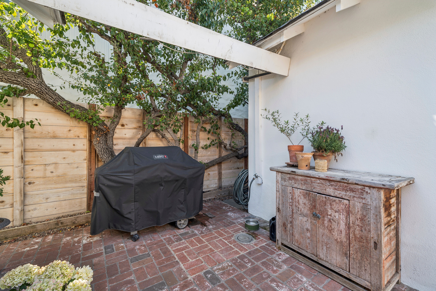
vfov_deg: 77.3
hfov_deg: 100.4
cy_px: 146
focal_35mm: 15
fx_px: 182
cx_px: 218
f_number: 8
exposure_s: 1/20
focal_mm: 15
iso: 100
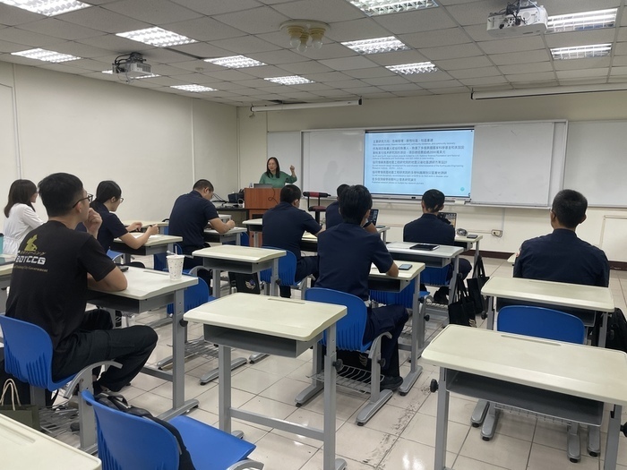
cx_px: 314
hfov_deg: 67.3
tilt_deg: -8.0
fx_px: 471
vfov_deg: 53.1
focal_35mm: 26
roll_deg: -0.5
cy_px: 235
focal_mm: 4.2
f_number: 1.6
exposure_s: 1/120
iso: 80
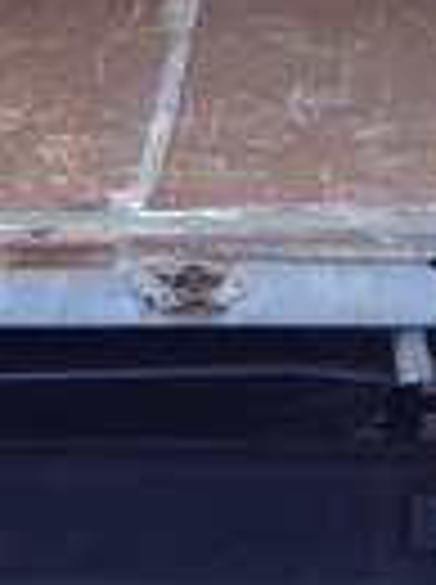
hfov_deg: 11.7
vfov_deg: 13.8
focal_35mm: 126
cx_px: 184
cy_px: -513
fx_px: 2123
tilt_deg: +7.3
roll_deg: -1.6
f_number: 2.4
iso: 64
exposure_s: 1/60
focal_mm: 4.12
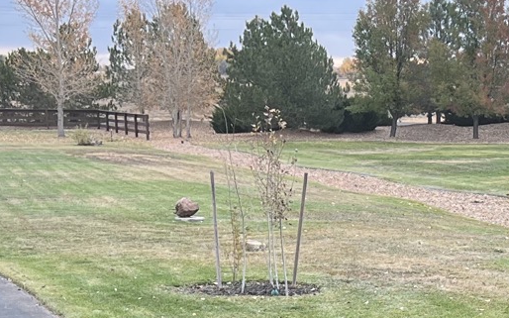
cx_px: 425
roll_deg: +0.6
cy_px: 585
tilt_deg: -18.8
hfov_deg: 19.9
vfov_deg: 11.7
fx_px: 1428
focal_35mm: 103
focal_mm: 5.7
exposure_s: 1/184
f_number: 1.5
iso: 40
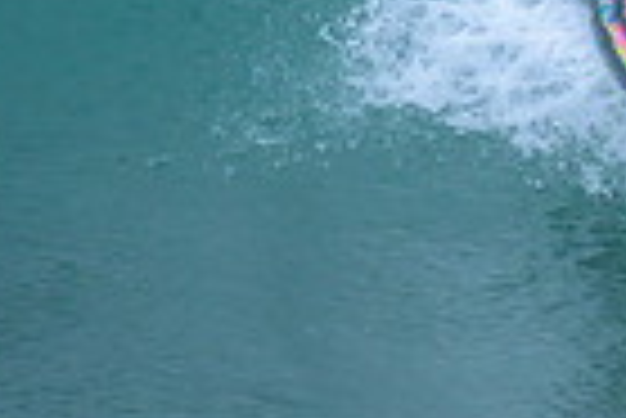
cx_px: 720
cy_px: -290
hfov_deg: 0.5
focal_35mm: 3928
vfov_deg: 0.4
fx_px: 68374
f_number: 6.3
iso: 500
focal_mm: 800
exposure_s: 1/2500
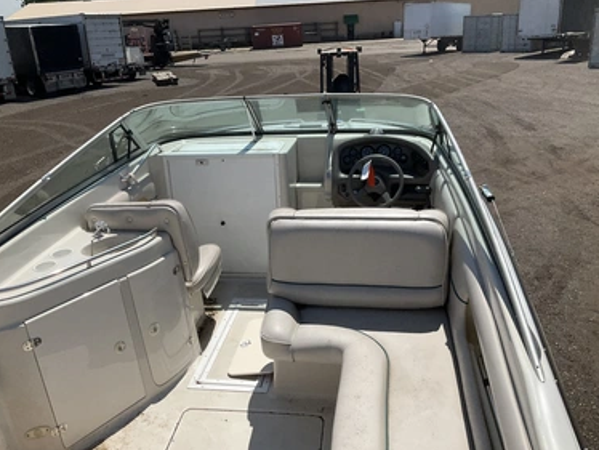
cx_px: 298
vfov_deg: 45.5
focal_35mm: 31
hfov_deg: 58.3
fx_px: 537
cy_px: 237
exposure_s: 1/4065
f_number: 1.8
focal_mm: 3
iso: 25
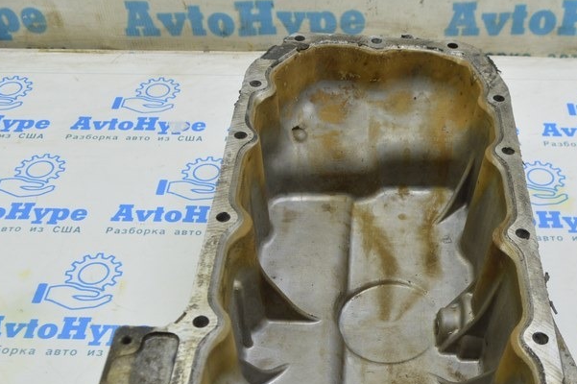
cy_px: 263
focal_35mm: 46
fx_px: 737
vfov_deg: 29.0
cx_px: 361
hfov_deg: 42.4
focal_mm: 18
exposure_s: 1/20
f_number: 5.6
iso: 400
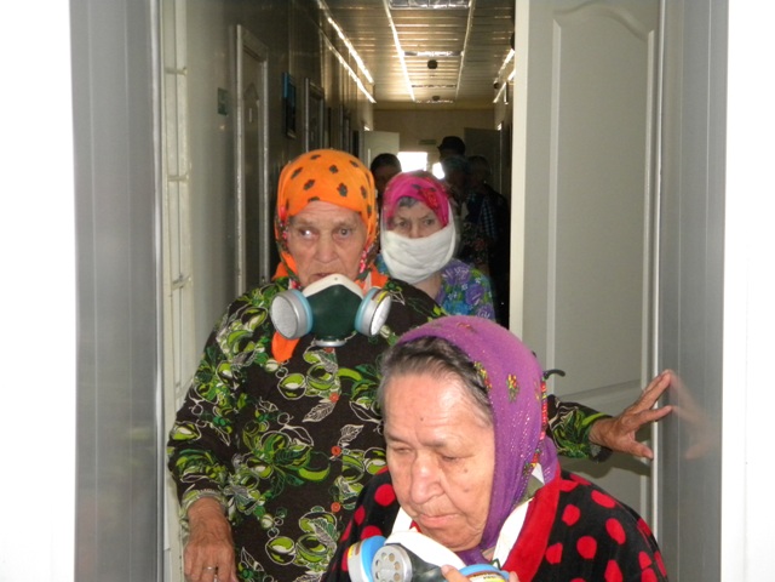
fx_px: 1500
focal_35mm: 67
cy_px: 291
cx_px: 388
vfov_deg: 21.9
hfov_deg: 29.0
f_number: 4.3
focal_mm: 12.2
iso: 400
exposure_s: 1/30
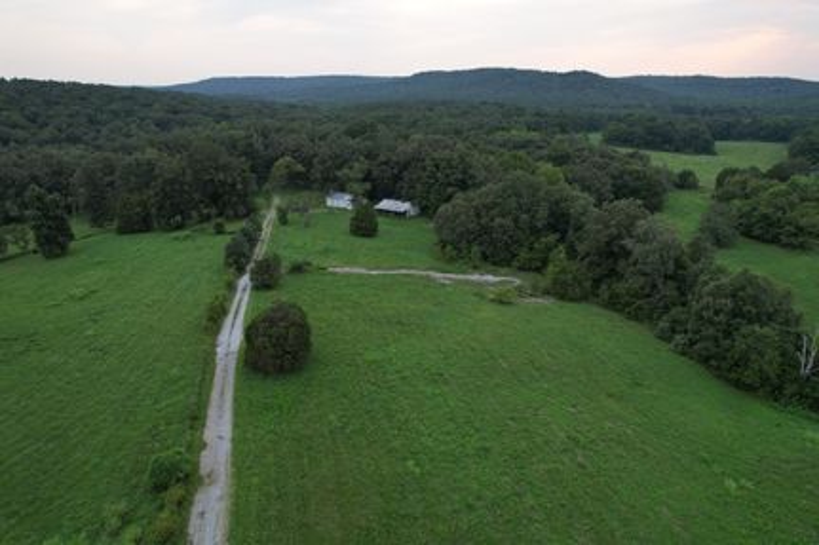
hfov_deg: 78.6
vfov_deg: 57.2
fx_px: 500
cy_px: 272
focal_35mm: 22
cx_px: 410
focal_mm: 8.38
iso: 100
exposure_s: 1/120
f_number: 2.8
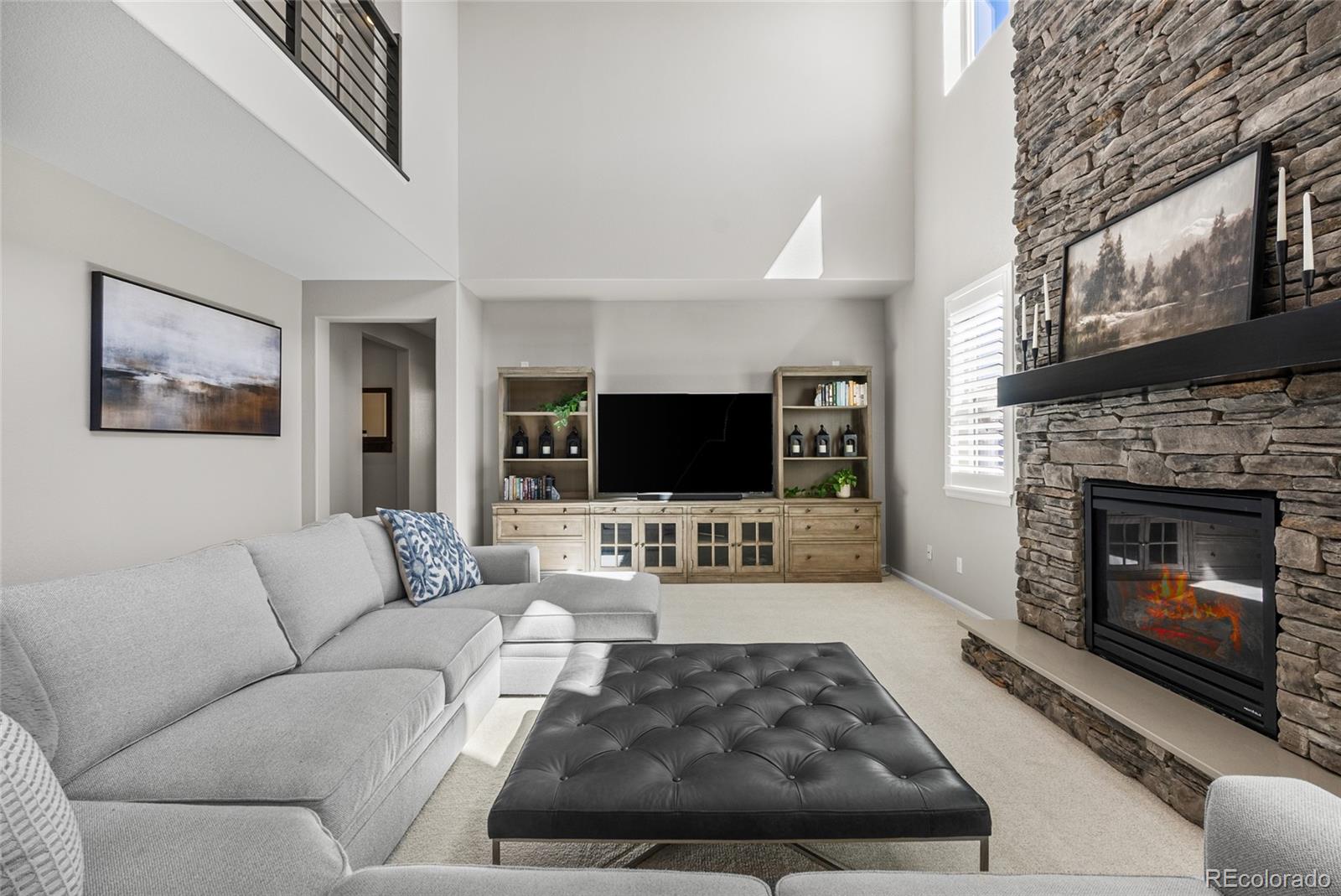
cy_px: 448
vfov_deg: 73.8
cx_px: 670
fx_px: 596
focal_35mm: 16
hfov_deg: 96.7
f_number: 8
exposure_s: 1/200
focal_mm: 16
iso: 200
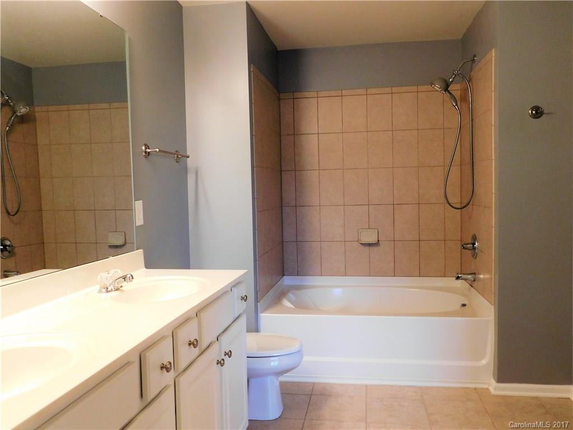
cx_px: 286
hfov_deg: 60.0
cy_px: 215
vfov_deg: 46.8
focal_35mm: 30
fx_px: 497
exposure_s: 1/15
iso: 400
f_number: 3.2
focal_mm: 5.3
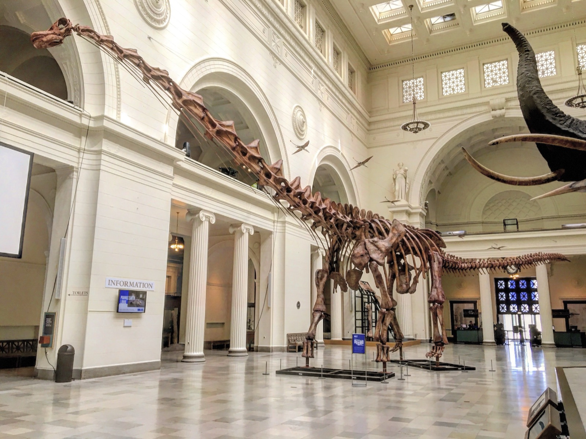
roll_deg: -0.9
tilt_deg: +13.4
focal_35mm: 29
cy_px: 220
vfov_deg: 48.2
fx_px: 491
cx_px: 293
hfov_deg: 61.7
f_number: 2.2
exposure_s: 1/40
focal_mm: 4.15
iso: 25
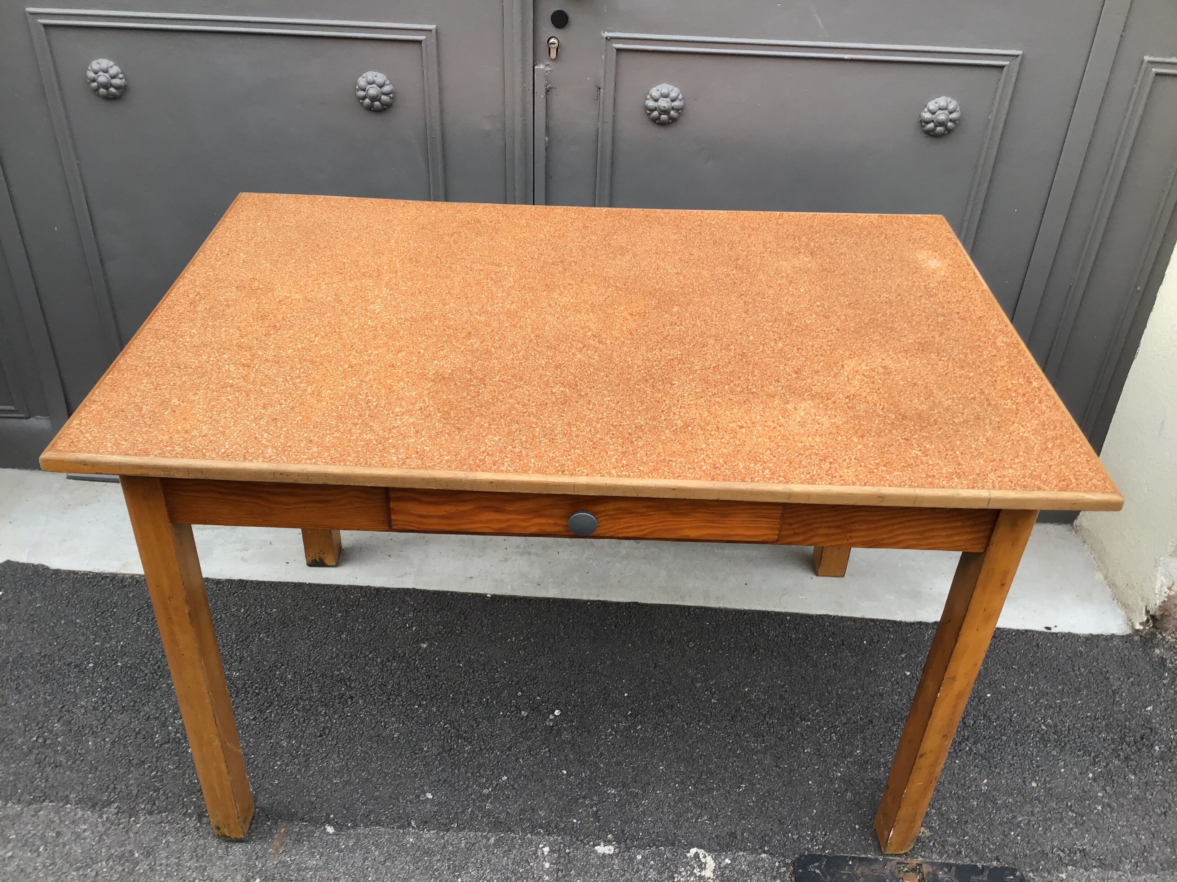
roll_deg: -2.5
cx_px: 588
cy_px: 441
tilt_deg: -34.2
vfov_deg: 45.4
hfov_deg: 58.4
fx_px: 1054
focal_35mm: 31
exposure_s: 1/50
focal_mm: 3.3
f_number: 2.4
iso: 25
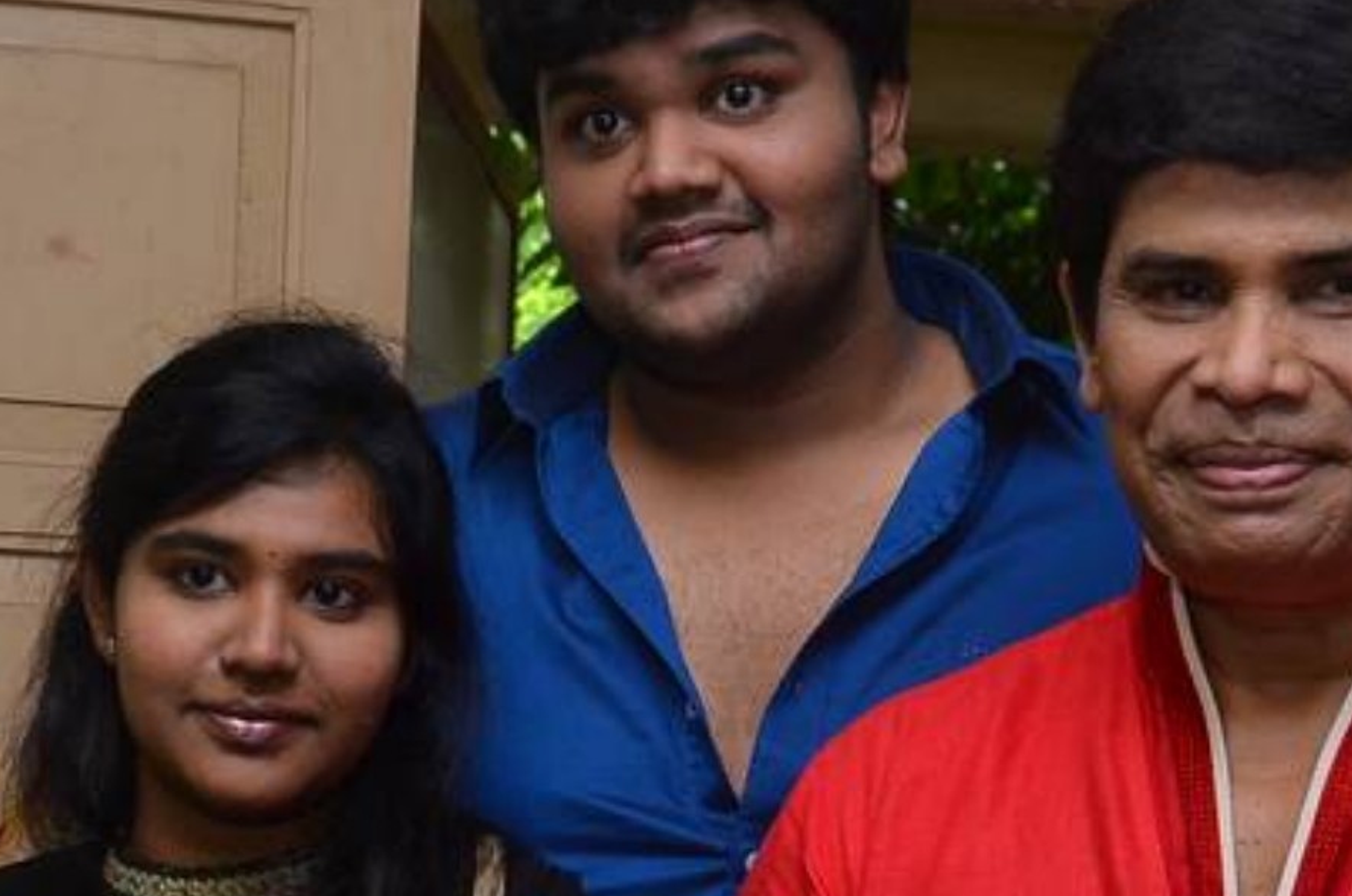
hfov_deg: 19.0
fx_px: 4010
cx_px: 373
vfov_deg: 12.6
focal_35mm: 107
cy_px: 910
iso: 800
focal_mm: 28
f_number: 7.1
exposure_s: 1/125
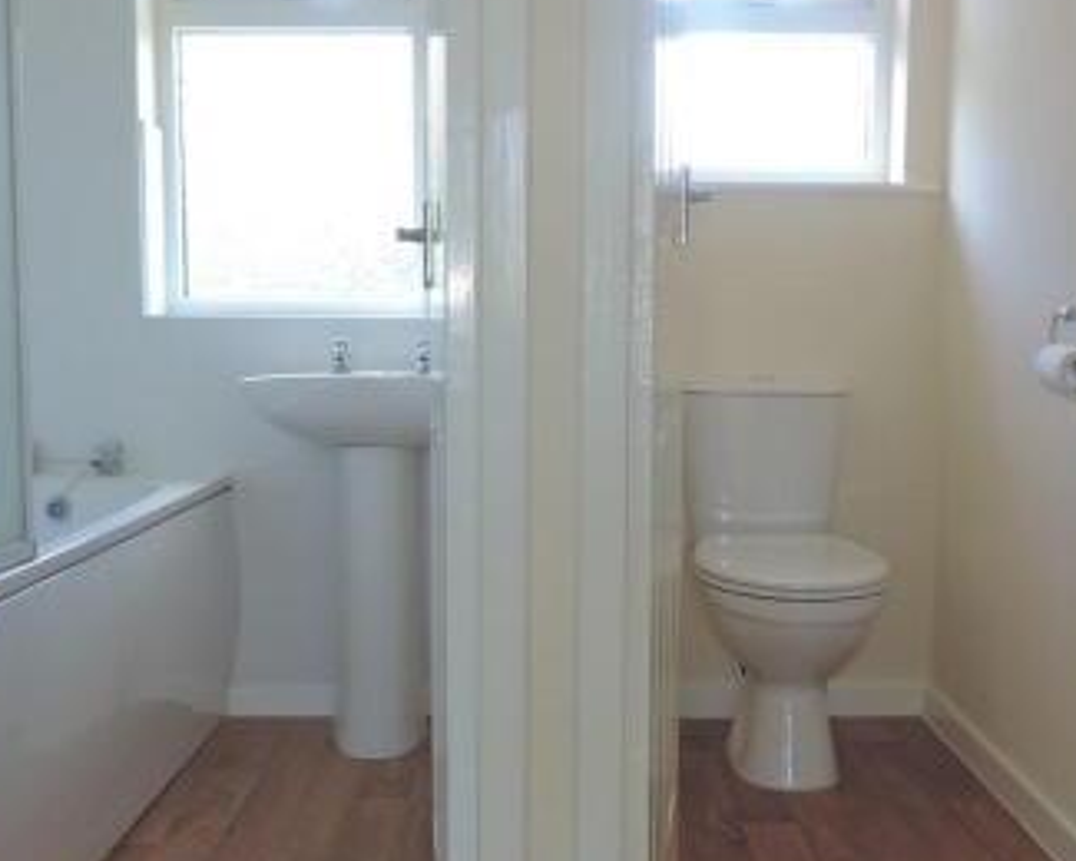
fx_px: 1338
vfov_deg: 35.7
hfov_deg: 43.8
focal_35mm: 42
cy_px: 459
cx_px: 548
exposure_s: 1/40
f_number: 3
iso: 125
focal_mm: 4.3
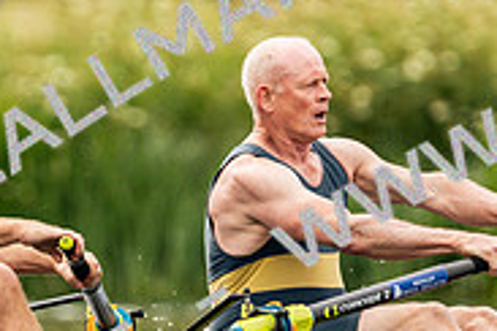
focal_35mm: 1809
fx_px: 24972
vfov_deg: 0.8
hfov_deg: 1.1
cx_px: 73
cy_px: 313
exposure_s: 1/2000
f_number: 6.3
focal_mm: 571
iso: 500
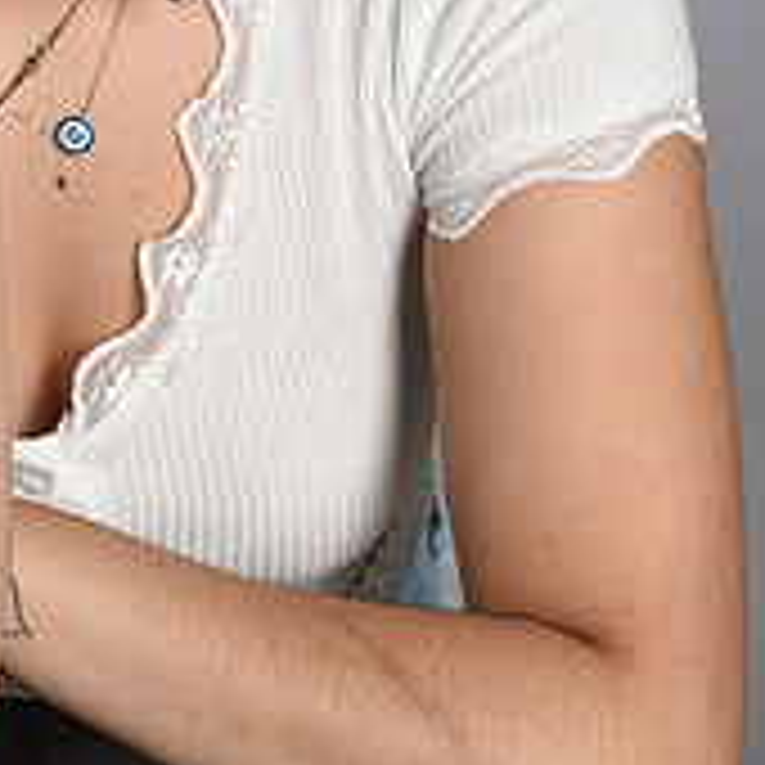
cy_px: -108
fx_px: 6151
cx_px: -43
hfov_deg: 7.1
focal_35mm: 246
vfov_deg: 7.1
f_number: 7.1
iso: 200
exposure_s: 1/100
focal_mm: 85
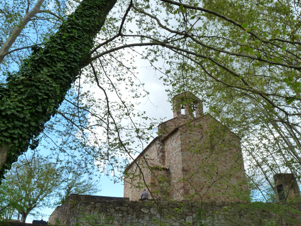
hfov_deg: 55.3
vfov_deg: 42.9
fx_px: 287
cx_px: 153
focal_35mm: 33
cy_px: 111
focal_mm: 5.6
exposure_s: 1/250
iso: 200
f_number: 5
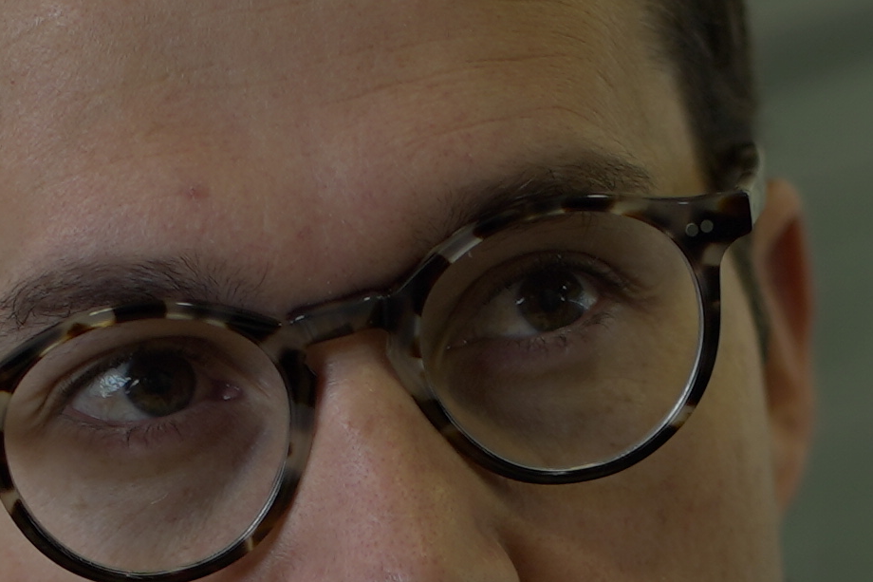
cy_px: 1283
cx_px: 634
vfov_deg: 4.1
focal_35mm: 326
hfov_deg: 6.3
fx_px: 7904
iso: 100
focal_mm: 50
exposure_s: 1/160
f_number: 1.4
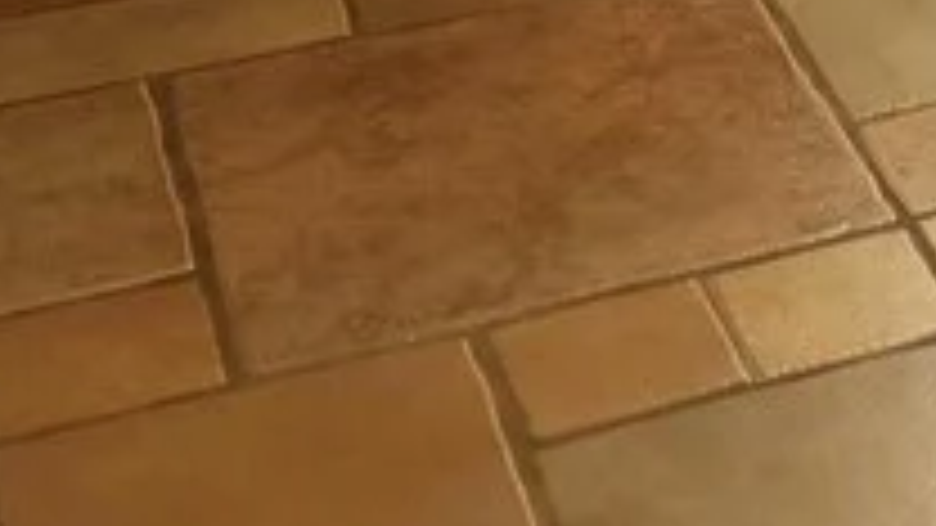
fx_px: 3202
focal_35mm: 129
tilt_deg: -8.3
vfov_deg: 8.0
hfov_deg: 14.5
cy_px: -1061
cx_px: 1714
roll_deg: -1.2
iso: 160
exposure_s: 1/60
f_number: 1.78
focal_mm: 6.76
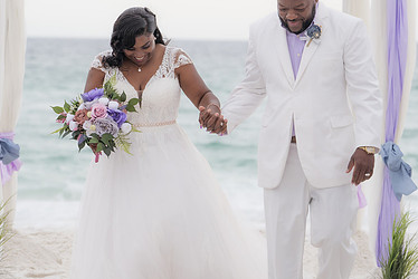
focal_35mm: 251
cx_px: 208
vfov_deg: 5.5
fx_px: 2917
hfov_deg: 8.2
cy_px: 100
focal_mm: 162
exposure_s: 1/400
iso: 640
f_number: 6.3
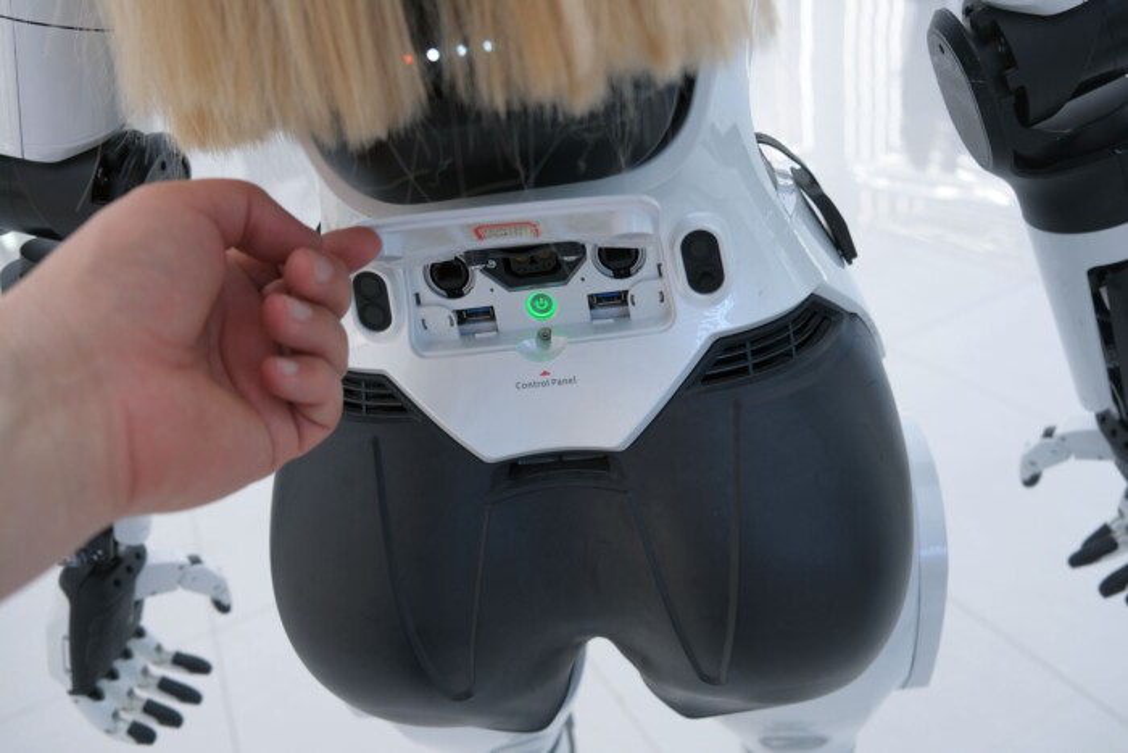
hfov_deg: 67.4
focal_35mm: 27
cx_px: 564
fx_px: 846
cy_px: 376
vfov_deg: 47.9
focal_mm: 18
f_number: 3.2
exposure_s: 1/125
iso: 320
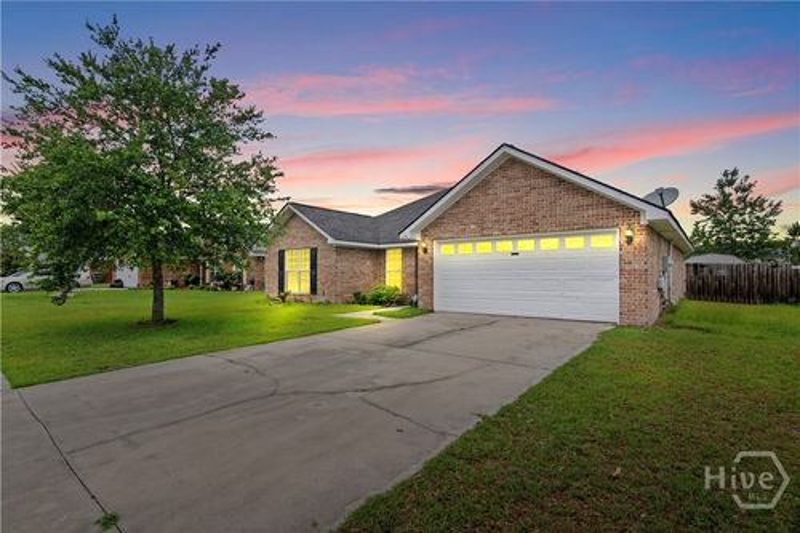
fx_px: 367
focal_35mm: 16
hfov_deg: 95.0
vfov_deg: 72.0
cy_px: 266
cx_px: 400
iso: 250
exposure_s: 1/320
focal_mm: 11
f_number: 7.1
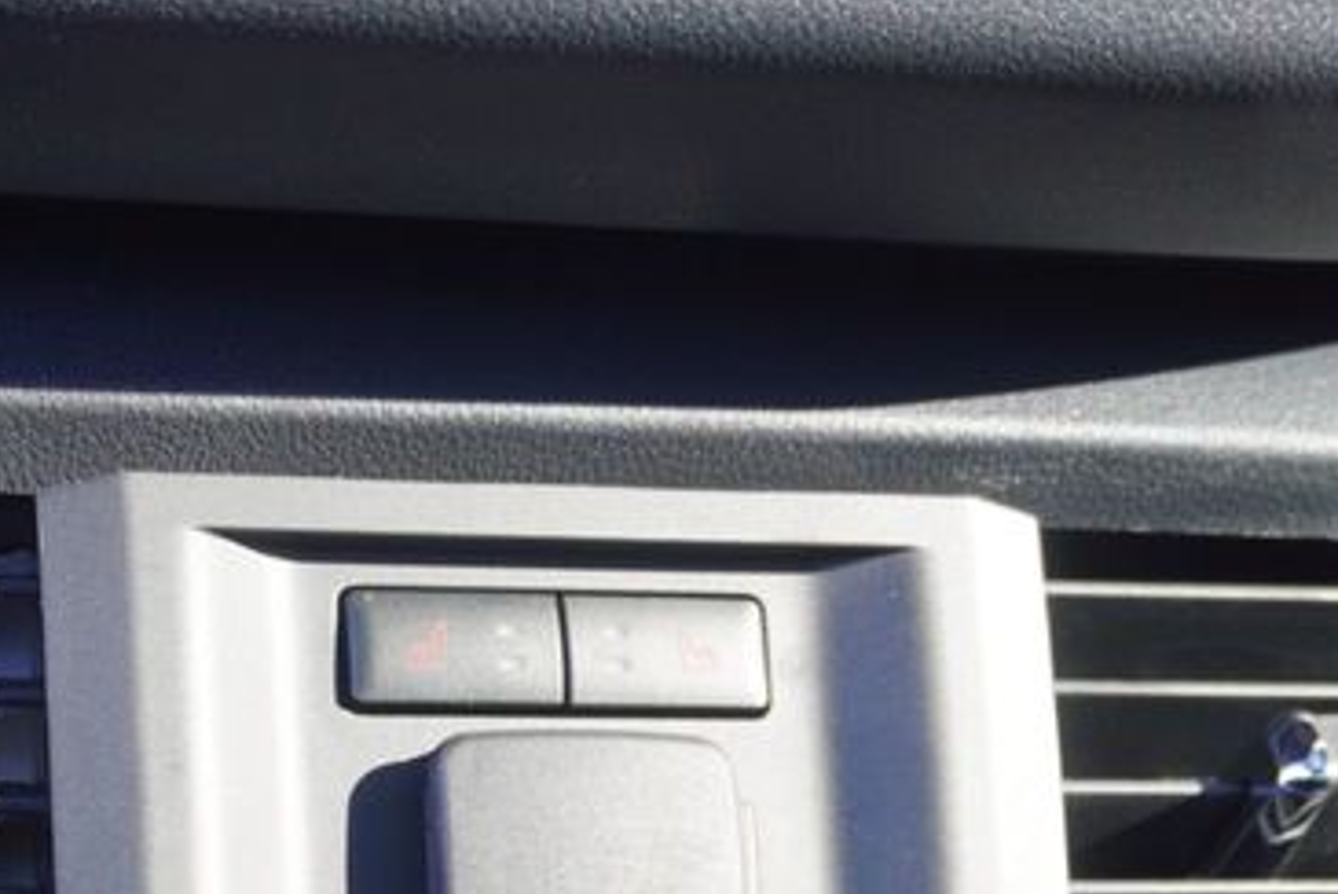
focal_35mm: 88
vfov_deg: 14.9
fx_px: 3288
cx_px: 330
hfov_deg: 22.8
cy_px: 1121
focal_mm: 21
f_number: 4
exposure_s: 1/60
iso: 200
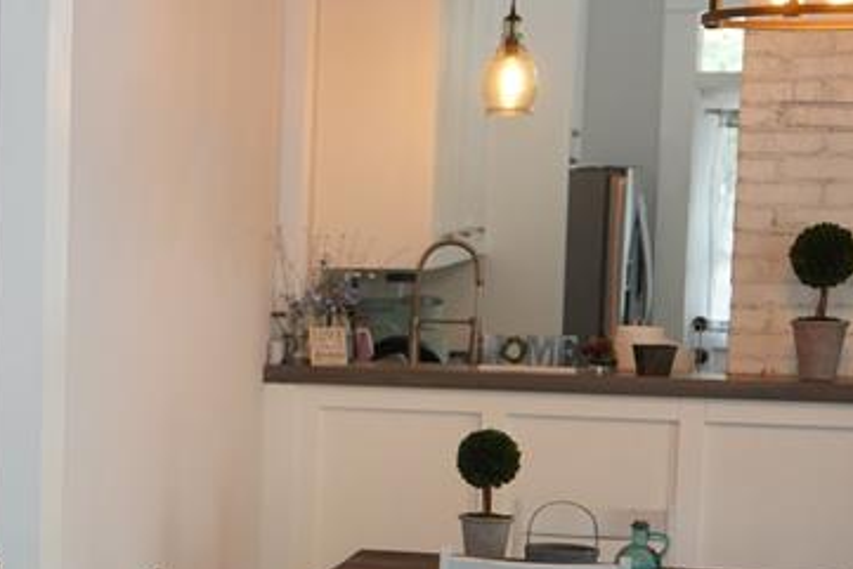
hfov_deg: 18.6
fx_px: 2418
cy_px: 498
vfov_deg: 13.3
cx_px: -260
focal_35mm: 102
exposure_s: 1/100
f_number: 4
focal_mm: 36
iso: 1600
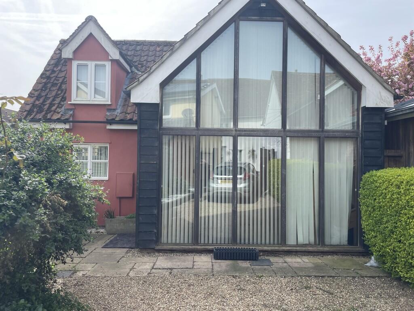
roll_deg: +0.0
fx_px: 311
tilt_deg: +0.7
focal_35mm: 26
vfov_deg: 53.1
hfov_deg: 67.3
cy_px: 156
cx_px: 207
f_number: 1.6
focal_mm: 4.2
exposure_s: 1/1618
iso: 32
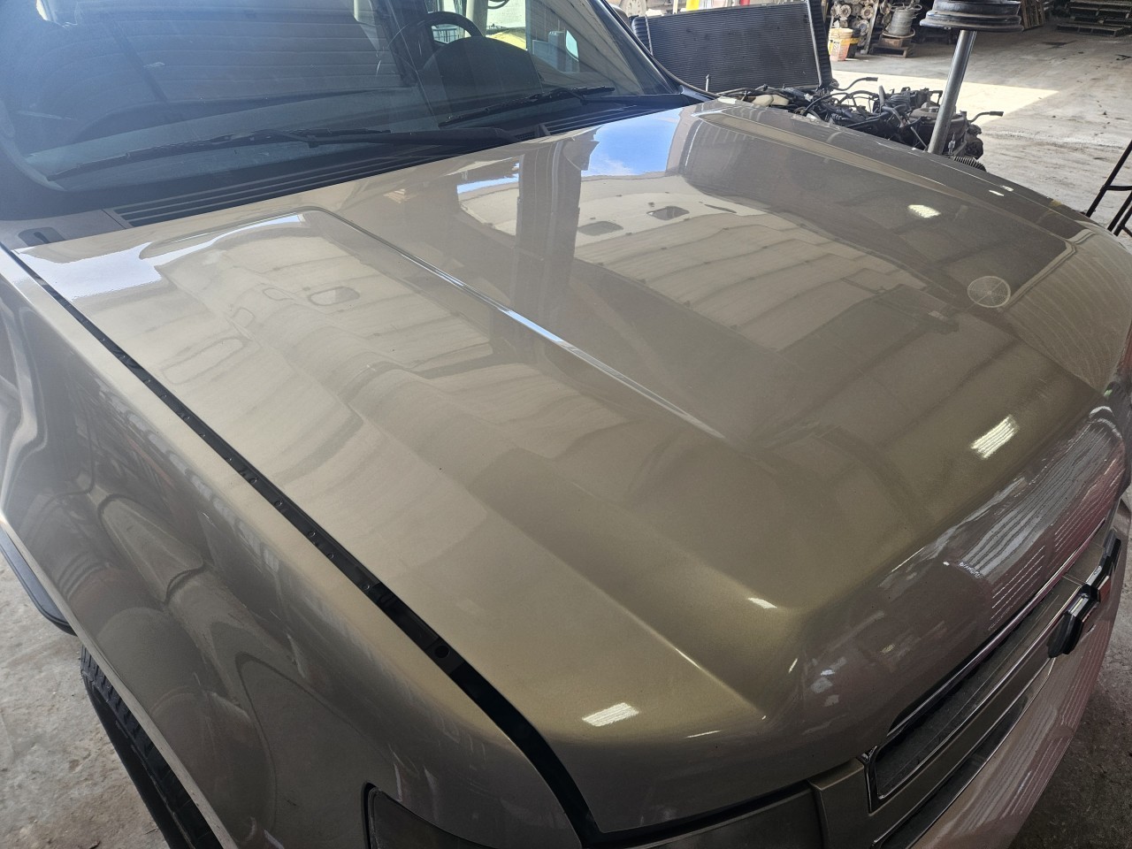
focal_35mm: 23
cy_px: 424
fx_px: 752
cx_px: 566
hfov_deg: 73.9
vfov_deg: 58.9
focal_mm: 5.4
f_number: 1.8
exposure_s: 1/120
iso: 50
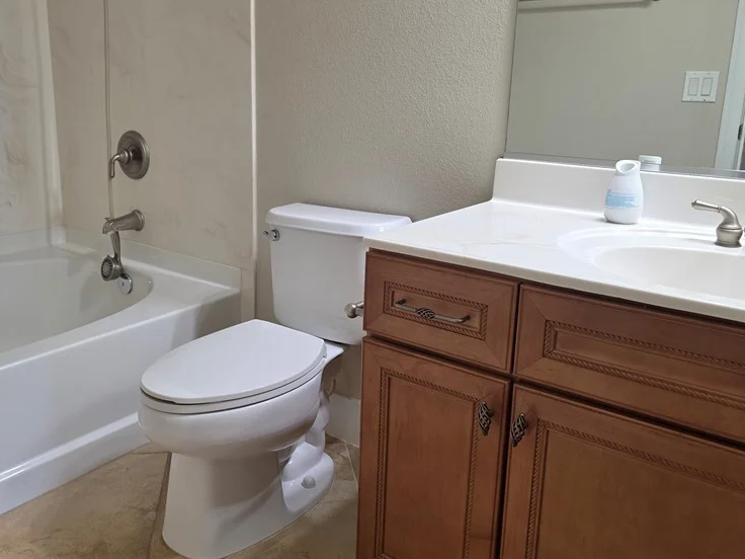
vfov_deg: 44.1
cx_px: 317
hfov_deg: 56.6
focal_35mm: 32
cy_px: 247
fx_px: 689
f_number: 1.7
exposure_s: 1/120
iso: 200
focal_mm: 6.3
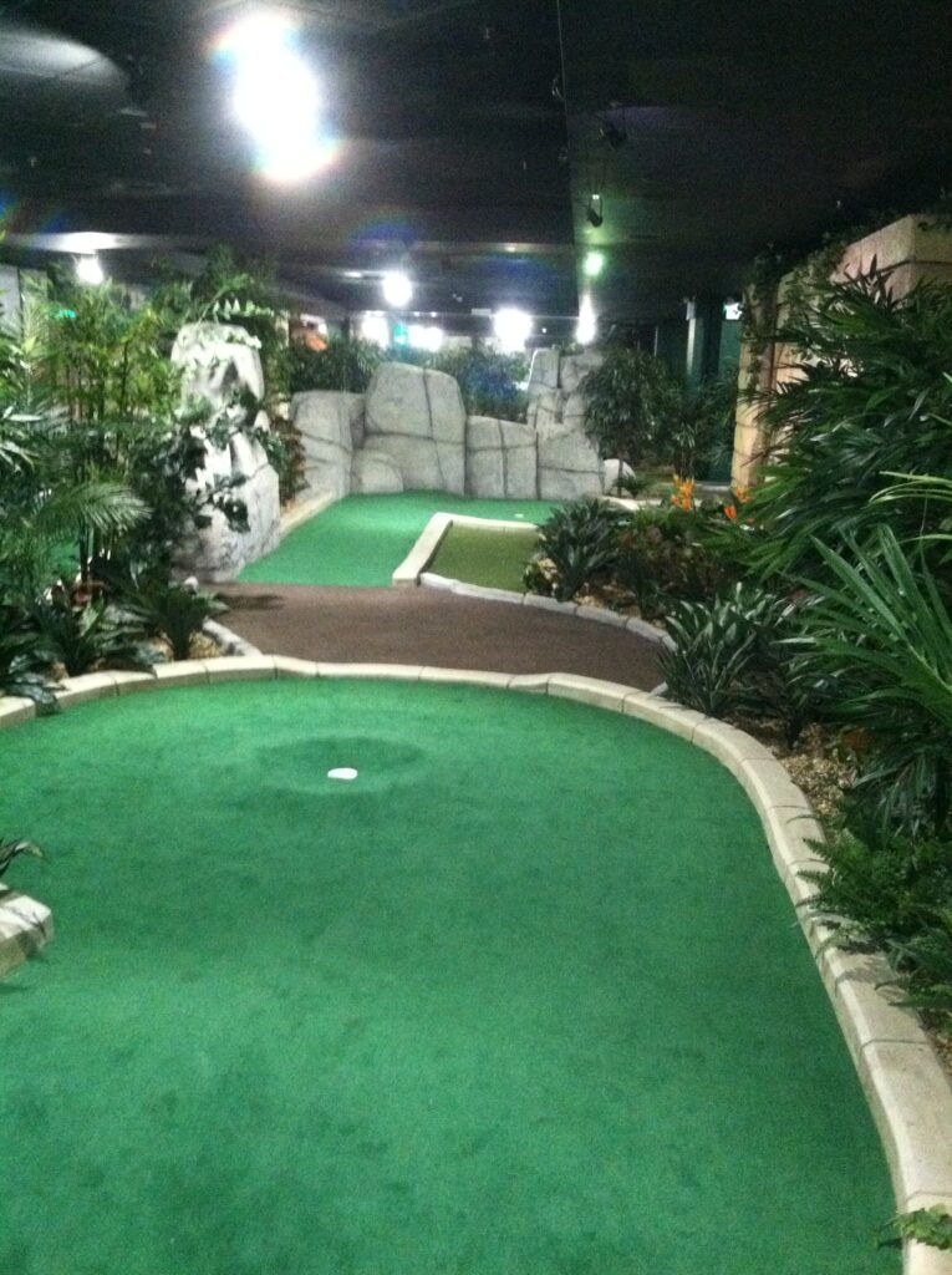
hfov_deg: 40.6
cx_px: 476
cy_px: 638
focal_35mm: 35
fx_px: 1287
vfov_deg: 52.7
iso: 1000
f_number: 2.8
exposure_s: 1/15
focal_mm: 3.85
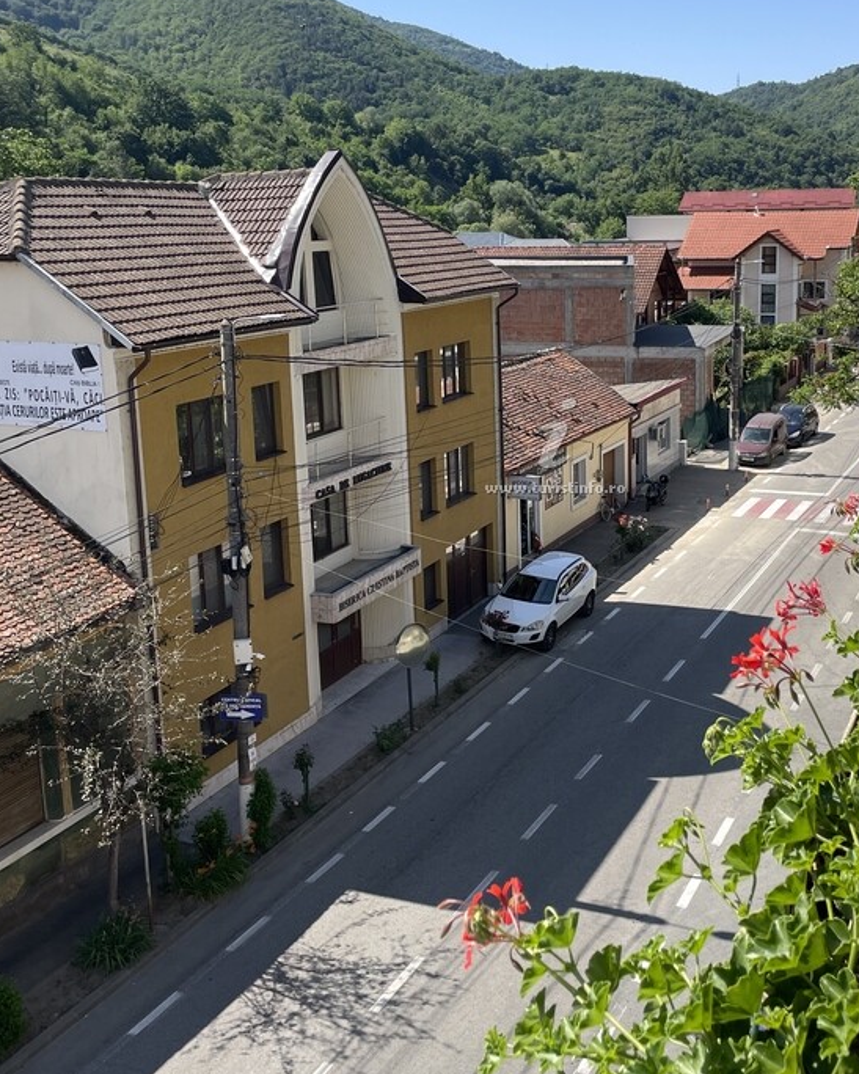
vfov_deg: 47.7
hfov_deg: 38.9
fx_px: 1208
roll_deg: +1.5
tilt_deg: -10.2
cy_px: 432
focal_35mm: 38
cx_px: 543
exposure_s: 1/2506
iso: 32
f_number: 1.6
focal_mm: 4.2
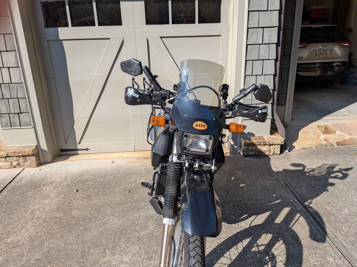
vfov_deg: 56.8
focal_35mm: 24
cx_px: 178
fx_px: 248
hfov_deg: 71.6
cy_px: 134
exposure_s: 1/1124
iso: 26
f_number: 1.7
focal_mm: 4.53
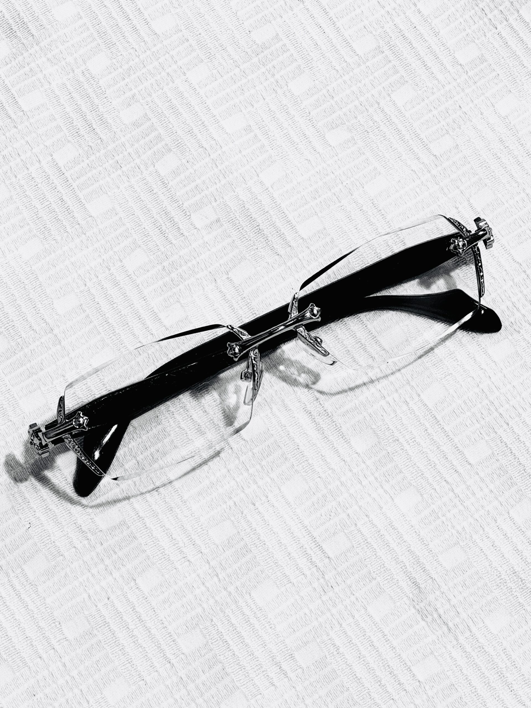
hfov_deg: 19.1
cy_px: 354
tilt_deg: -67.1
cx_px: 266
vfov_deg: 25.3
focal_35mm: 77
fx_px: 1575
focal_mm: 9
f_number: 2.8
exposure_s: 1/50
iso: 160
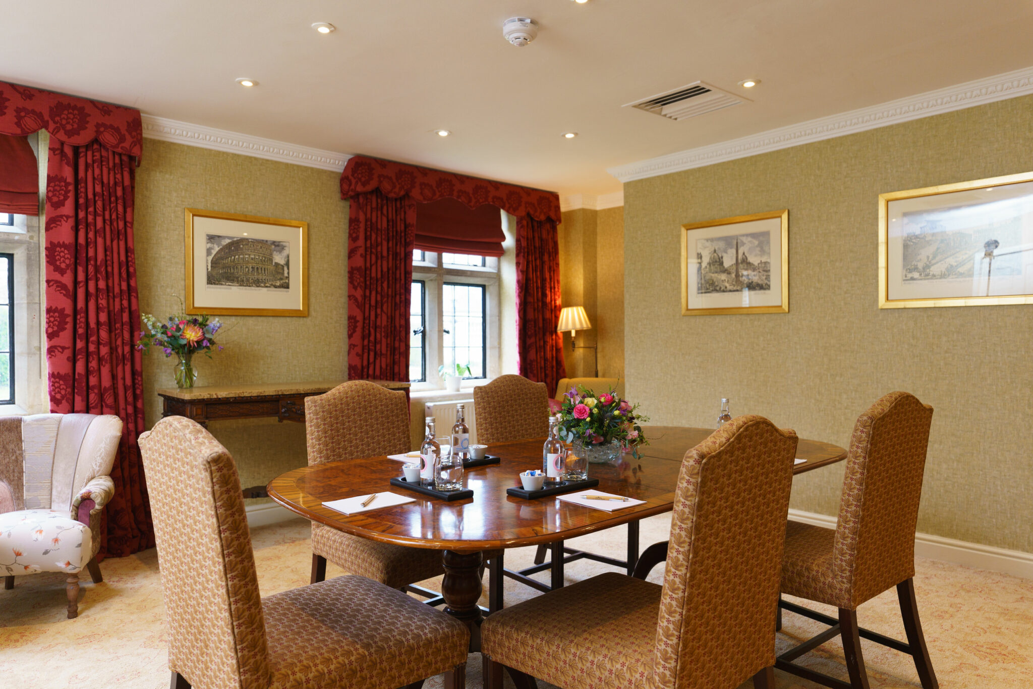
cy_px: 344
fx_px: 689
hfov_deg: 73.7
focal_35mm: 24
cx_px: 516
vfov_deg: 53.1
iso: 250
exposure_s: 1/60
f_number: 2.8
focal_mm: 24
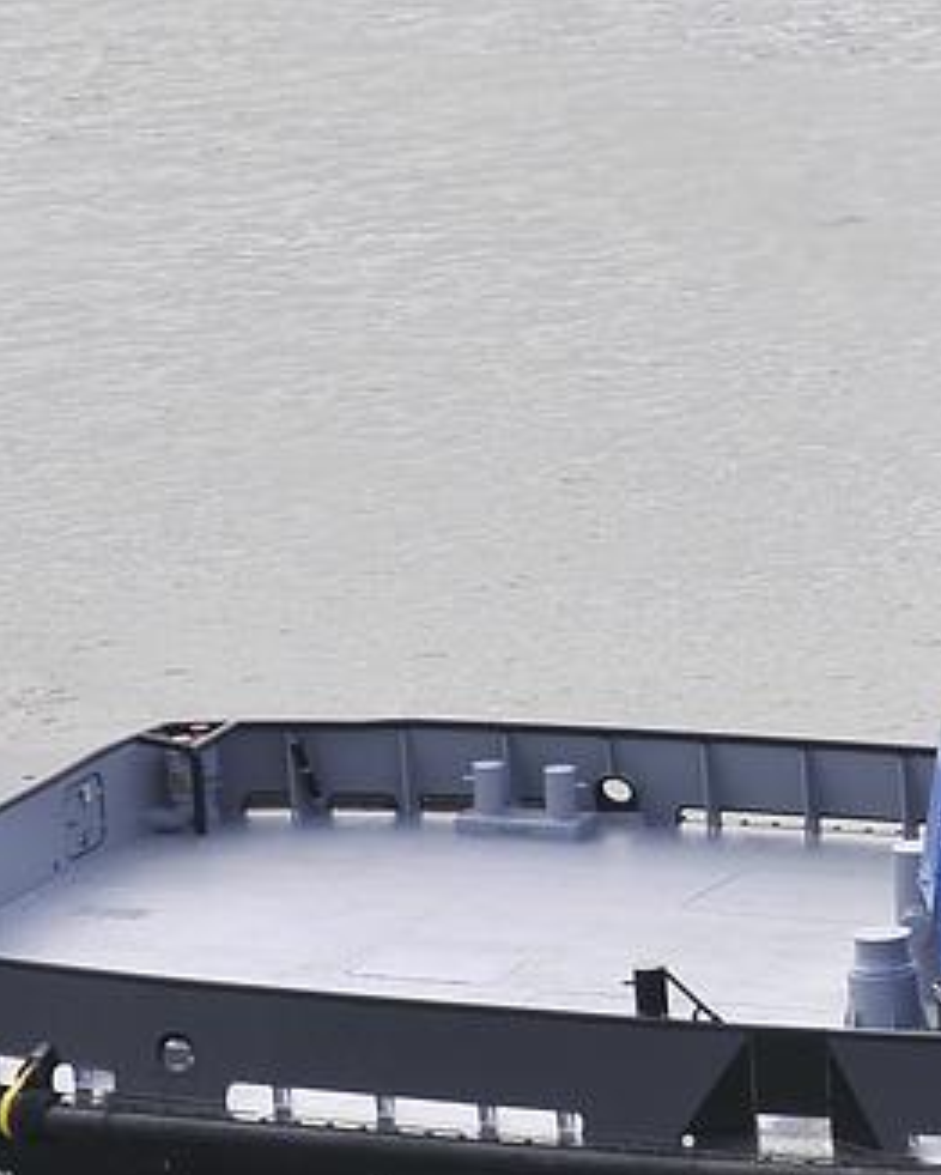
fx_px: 13390
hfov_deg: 4.0
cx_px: 1487
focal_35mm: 385
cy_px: 604
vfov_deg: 5.0
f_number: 8
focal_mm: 70
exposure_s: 1/250
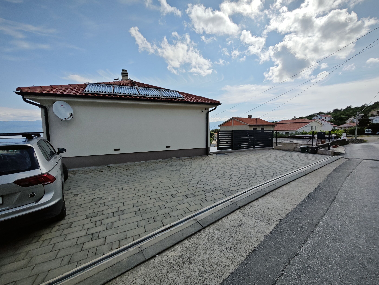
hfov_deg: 98.2
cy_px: 142
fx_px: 164
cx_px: 190
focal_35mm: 15
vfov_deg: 81.7
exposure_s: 1/4243
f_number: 2.2
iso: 50
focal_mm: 1.91
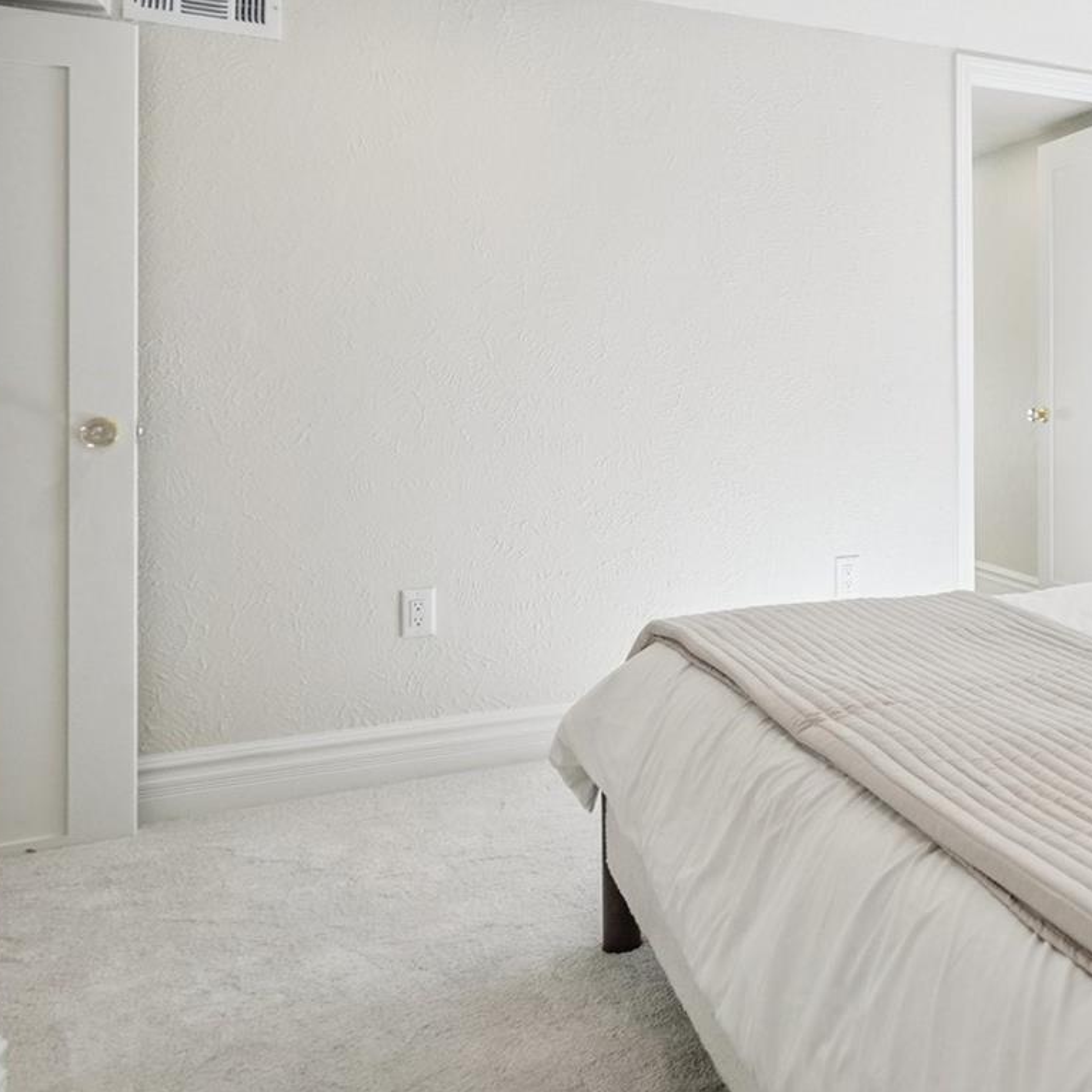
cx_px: 1122
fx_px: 1142
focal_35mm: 32
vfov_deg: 50.5
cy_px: 394
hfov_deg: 43.0
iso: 160
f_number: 8
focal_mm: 12
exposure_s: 1/30
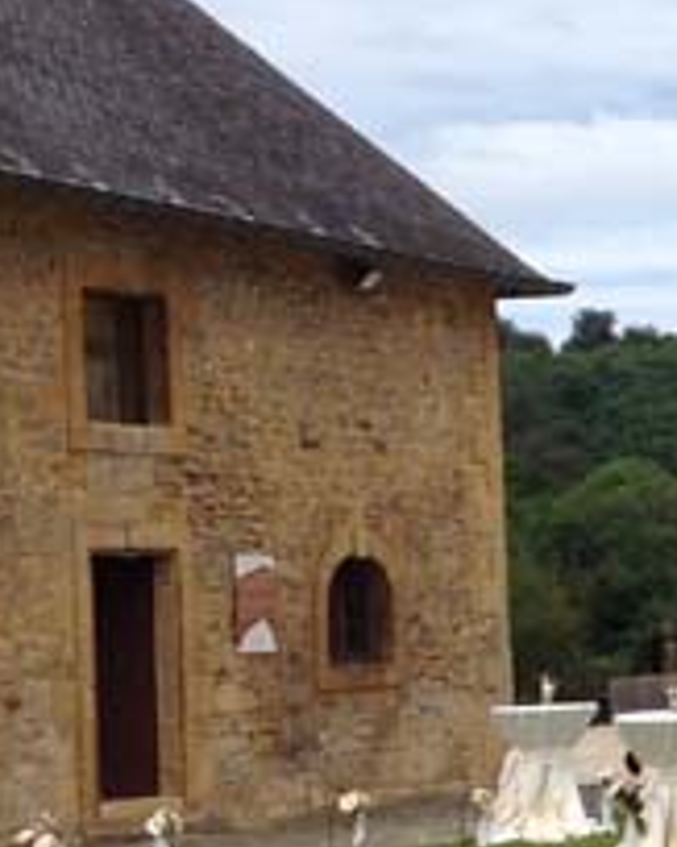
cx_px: 1217
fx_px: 3359
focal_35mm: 134
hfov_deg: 10.8
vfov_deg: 14.4
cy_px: 569
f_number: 2.4
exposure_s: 1/2326
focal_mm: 4.28
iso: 64
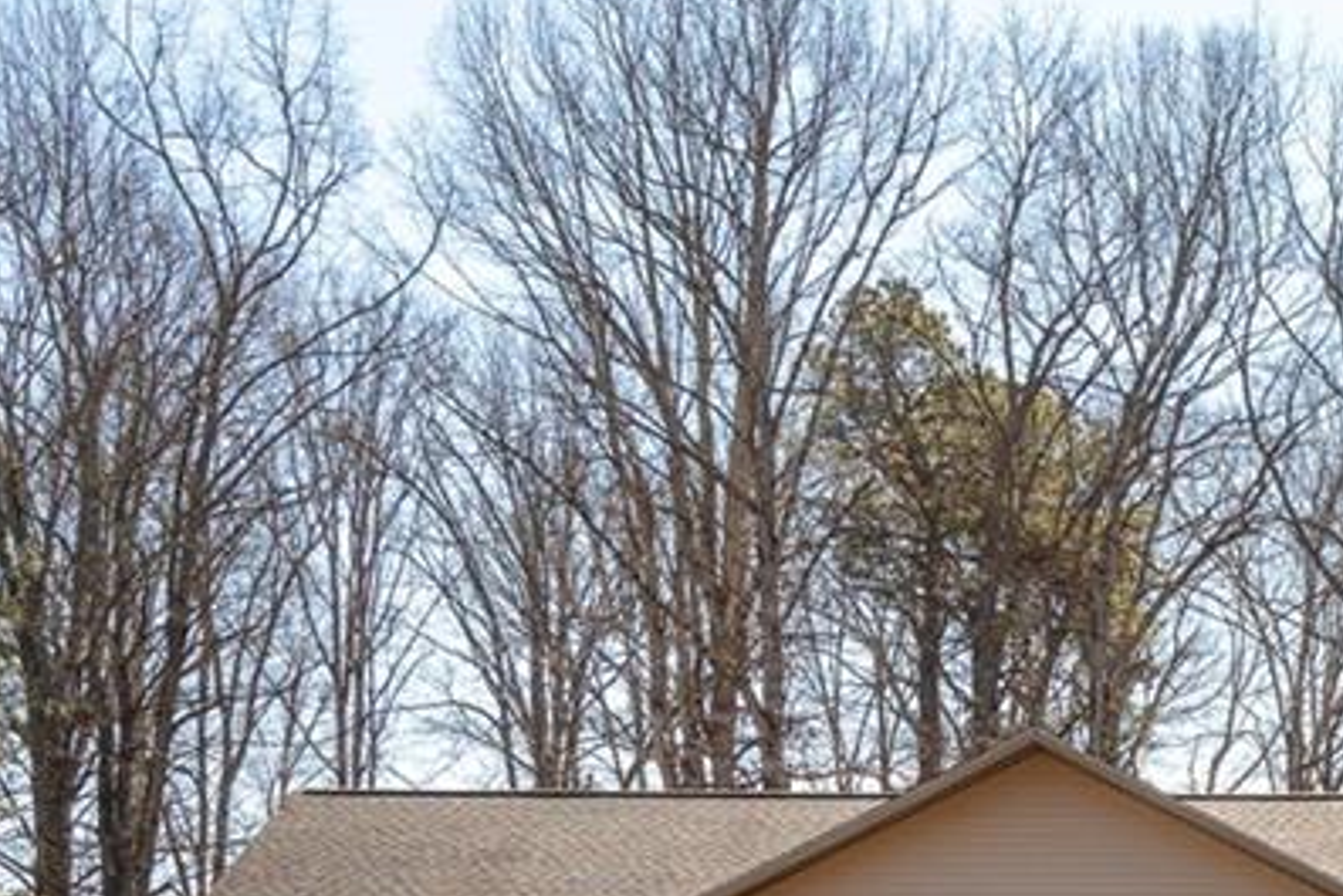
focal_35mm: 98
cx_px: 1431
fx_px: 3657
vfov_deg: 13.5
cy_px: 1111
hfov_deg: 20.0
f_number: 7.1
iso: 320
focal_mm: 38
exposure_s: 1/1000
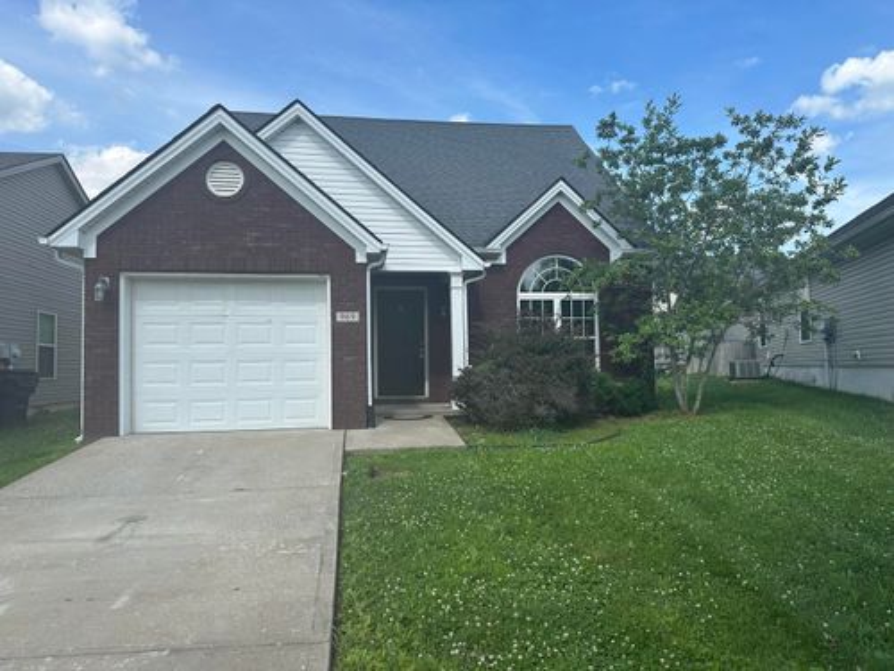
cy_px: 336
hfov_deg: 71.6
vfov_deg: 56.8
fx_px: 620
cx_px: 447
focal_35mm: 24
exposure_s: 1/2882
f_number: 1.78
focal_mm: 6.86
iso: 80
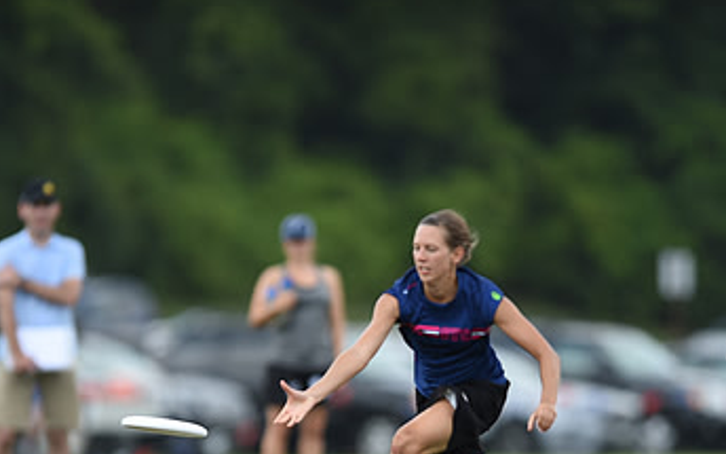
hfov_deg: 3.1
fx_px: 13593
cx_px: 426
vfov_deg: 1.9
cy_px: 396
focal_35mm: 687
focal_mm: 400
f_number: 2.8
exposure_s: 1/800
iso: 100
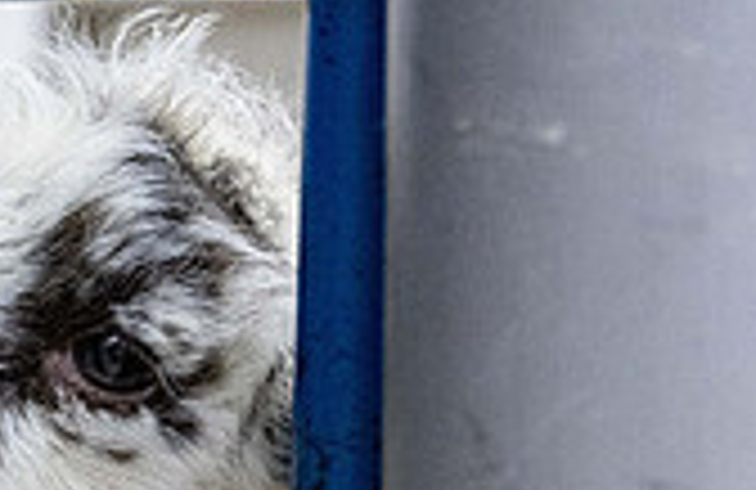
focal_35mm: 151
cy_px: 597
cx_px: -15
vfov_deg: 8.8
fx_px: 3145
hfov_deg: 13.5
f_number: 3.5
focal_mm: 35
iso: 2500
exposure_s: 1/250
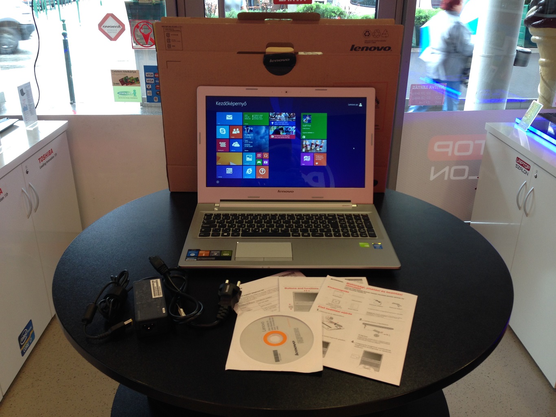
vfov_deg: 42.9
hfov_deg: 55.4
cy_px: 208
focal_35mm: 33
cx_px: 278
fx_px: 530
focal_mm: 4.12
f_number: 2.4
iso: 50
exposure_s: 1/20
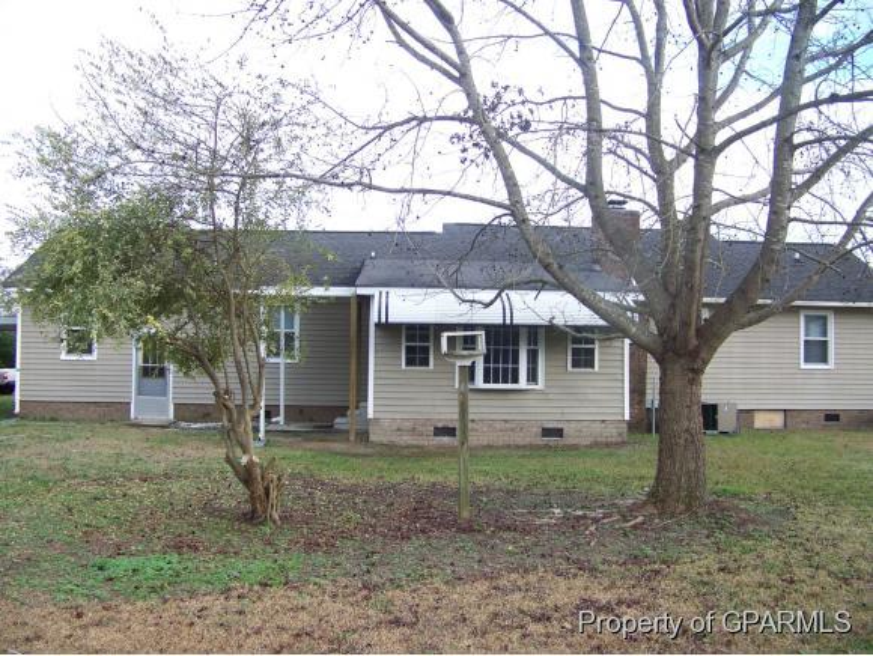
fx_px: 909
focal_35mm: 36
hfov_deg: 51.3
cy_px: 328
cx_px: 436
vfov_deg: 39.7
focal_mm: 5.85
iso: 64
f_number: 2.8
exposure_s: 1/160
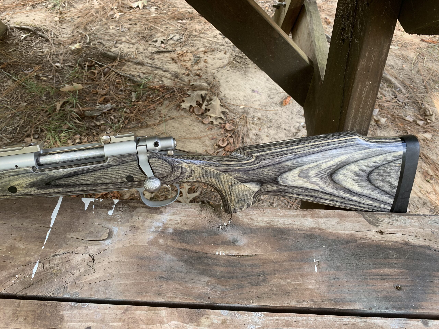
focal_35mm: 26
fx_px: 330
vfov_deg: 53.1
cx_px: 220
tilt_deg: -51.8
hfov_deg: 67.3
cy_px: 164
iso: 40
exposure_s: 1/122
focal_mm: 4.25
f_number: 1.8
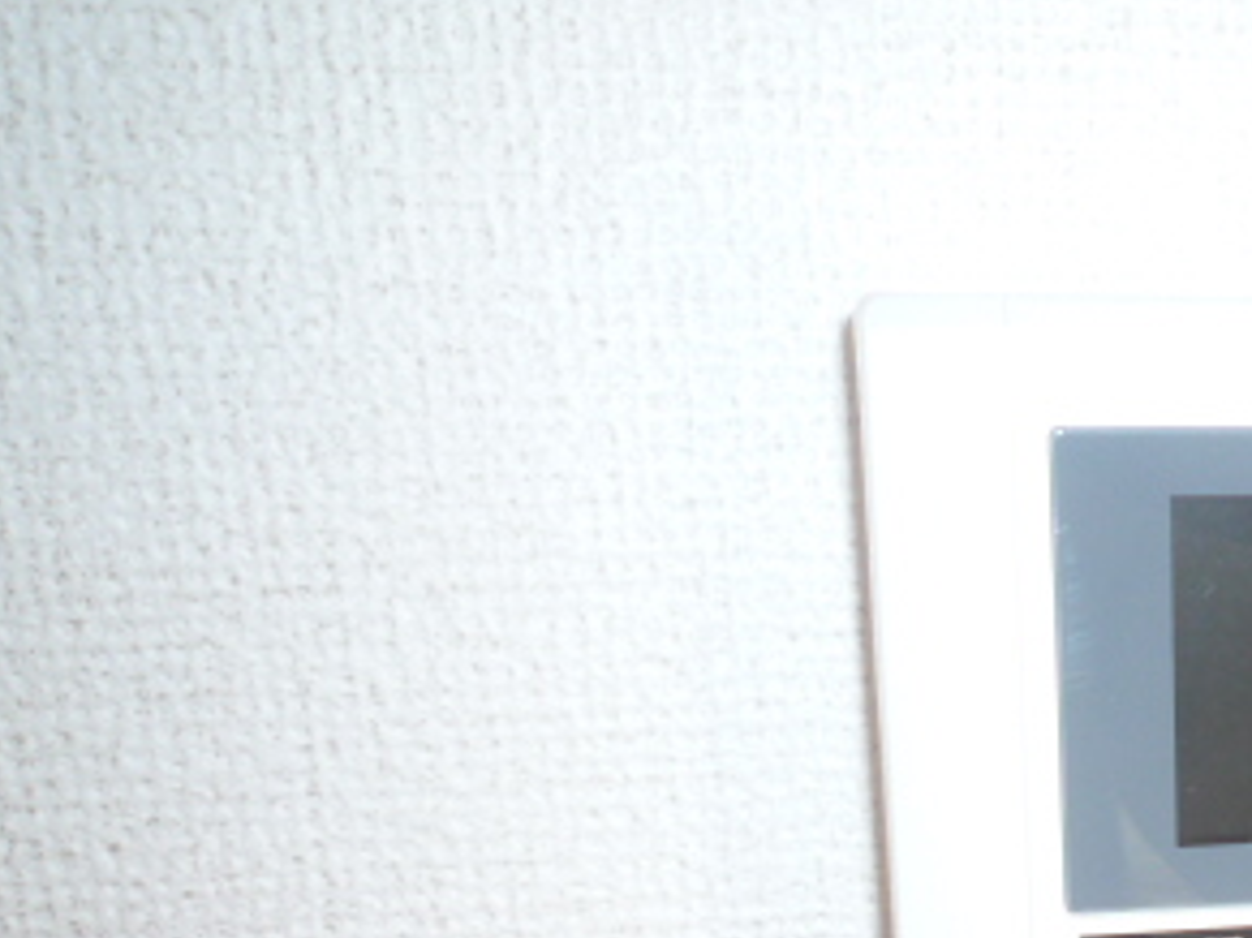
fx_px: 1988
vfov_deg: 25.2
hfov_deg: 31.3
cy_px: 947
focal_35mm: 55
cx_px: 1355
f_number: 2.8
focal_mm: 4.4
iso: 100
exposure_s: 1/80
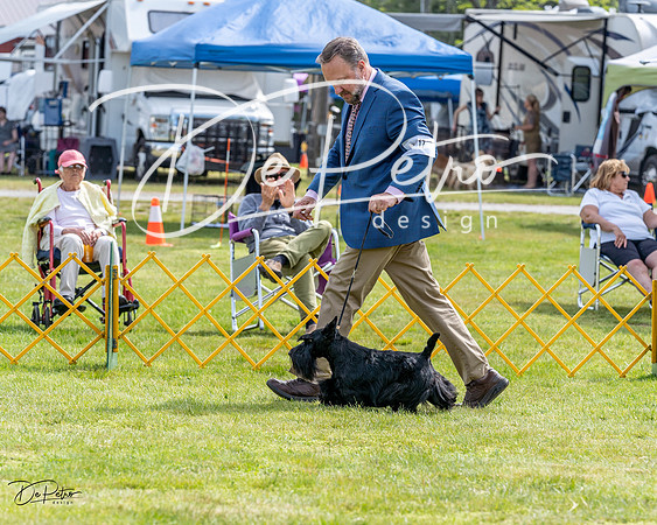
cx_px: 328
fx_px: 3258
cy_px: 273
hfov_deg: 11.5
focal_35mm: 168
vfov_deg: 9.2
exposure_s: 1/1250
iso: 400
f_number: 5.6
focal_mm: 143
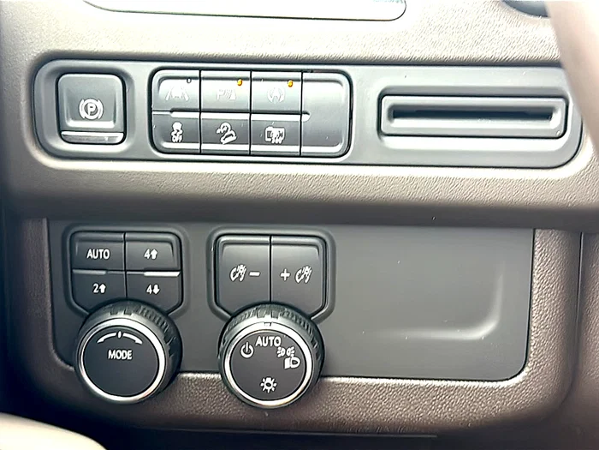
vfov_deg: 34.3
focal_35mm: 42
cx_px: 300
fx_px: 727
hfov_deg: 44.8
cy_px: 225
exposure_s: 1/50
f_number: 1.78
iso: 125
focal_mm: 6.86
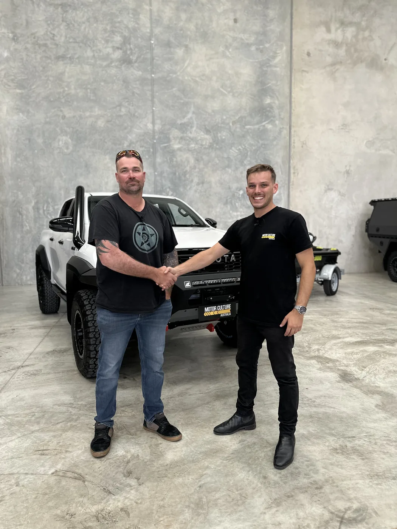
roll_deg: -0.2
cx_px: 198
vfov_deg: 71.6
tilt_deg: -6.9
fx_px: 367
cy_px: 264
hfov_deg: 56.8
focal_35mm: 24
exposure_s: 1/100
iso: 125
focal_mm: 6.86
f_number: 1.78
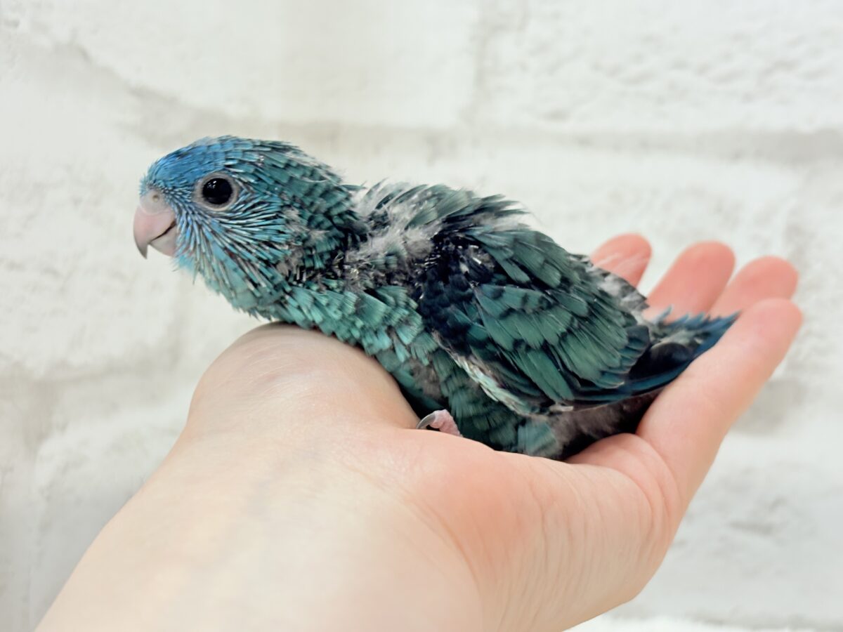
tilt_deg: +0.0
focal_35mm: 52
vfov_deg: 28.0
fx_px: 1266
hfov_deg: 36.8
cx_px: 422
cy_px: 316
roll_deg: -1.8
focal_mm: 5.96
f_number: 1.6
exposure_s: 1/100
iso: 125
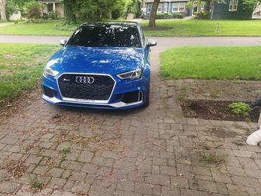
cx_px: 84
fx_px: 249
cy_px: 95
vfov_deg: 42.9
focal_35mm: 33
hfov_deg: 54.1
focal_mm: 6.4
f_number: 1.8
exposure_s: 1/180
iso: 64
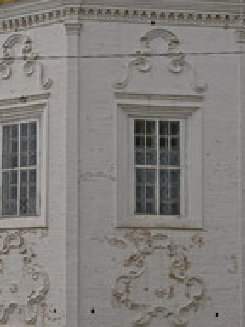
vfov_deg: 17.1
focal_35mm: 111
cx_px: 74
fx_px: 1044
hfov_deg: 13.4
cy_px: -58
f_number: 5.6
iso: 100
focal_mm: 34.5
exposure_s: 1/1500
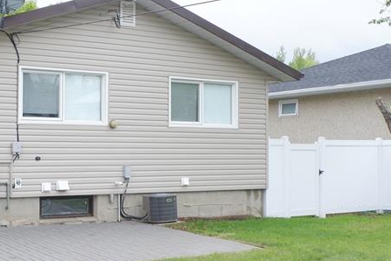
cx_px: 109
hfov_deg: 35.6
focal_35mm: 55
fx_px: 597
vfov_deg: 24.6
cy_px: 136
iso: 200
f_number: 8
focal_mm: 16
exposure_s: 1/140
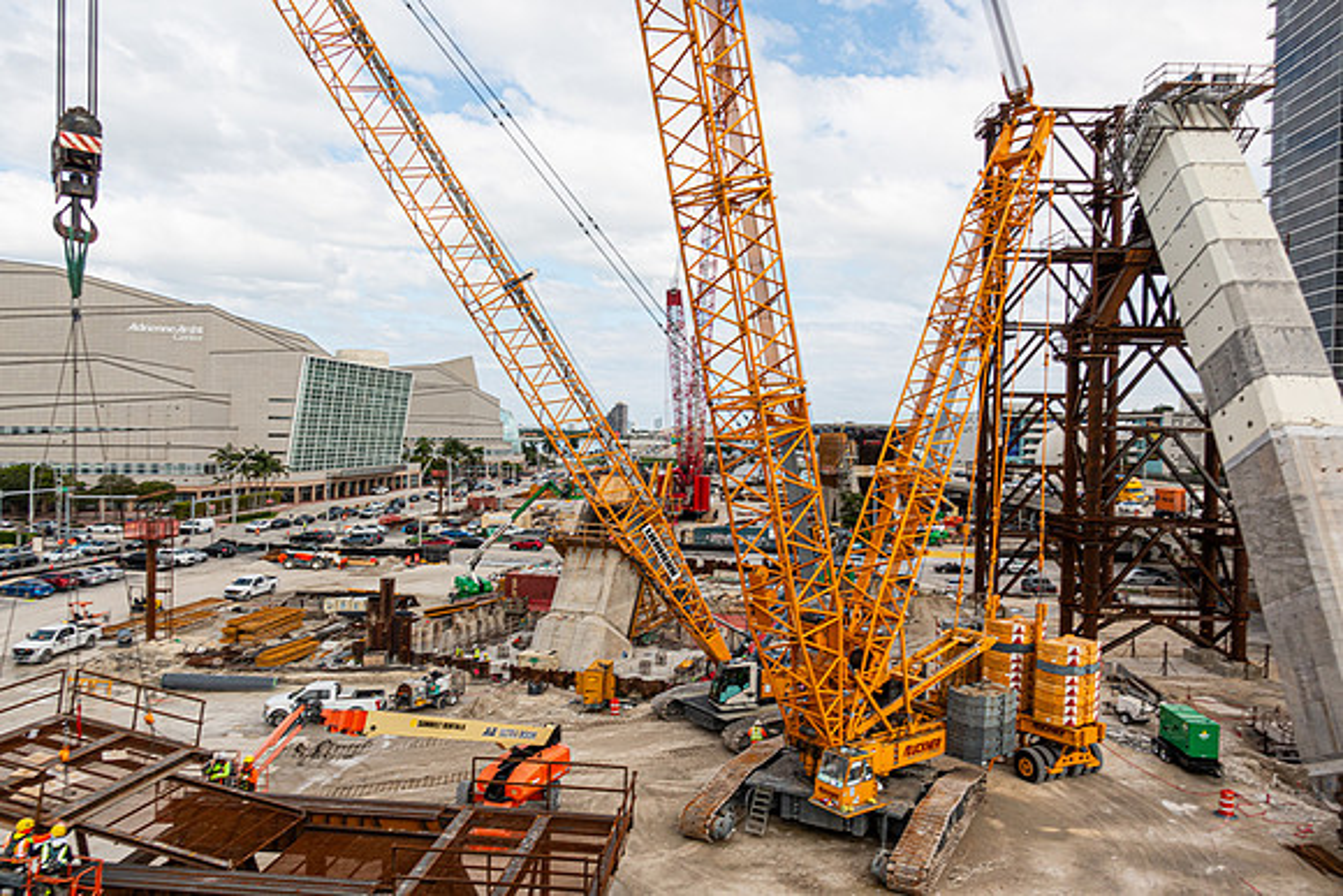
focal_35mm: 24
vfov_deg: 53.2
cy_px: 448
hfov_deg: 73.7
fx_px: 896
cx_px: 672
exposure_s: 1/160
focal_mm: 8.8
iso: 125
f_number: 3.5
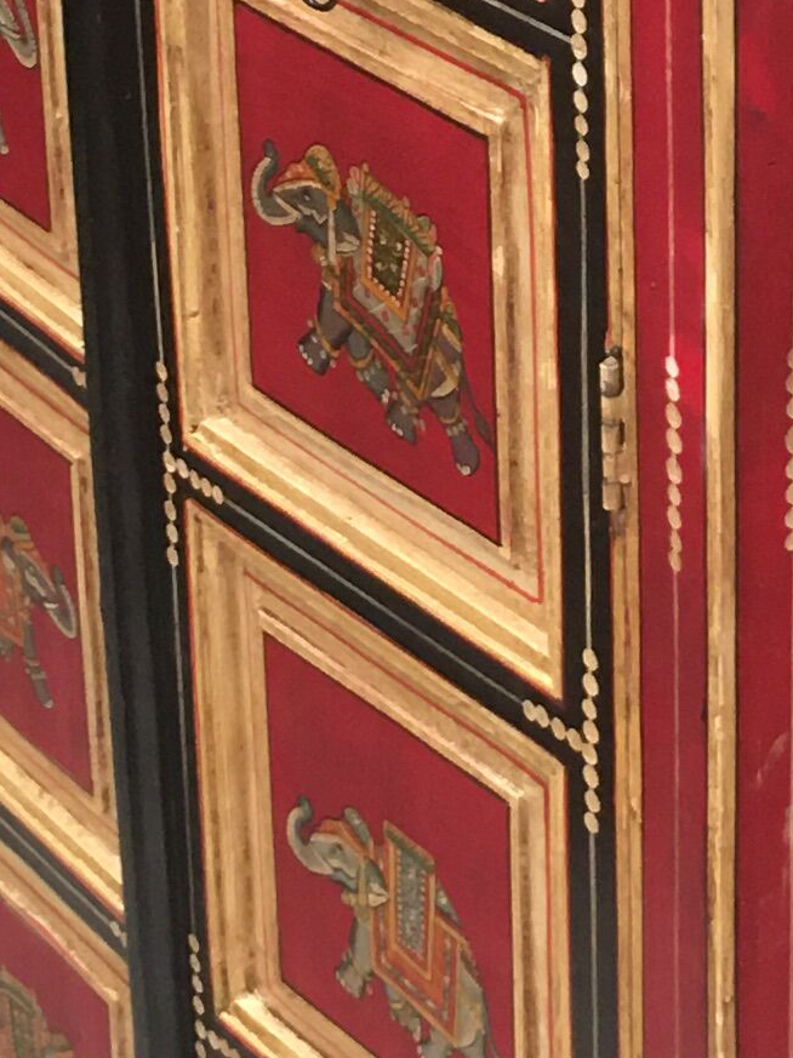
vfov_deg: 14.5
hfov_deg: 11.0
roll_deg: +0.3
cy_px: 63
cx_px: 700
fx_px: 4096
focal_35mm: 134
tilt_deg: -21.3
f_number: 2.2
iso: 80
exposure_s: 1/17
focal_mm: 4.15
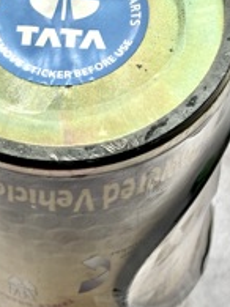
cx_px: 64
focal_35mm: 128
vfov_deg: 15.4
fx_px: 1135
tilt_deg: -59.2
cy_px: 145
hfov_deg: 11.5
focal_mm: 5.96
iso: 50
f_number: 1.6
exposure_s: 1/62
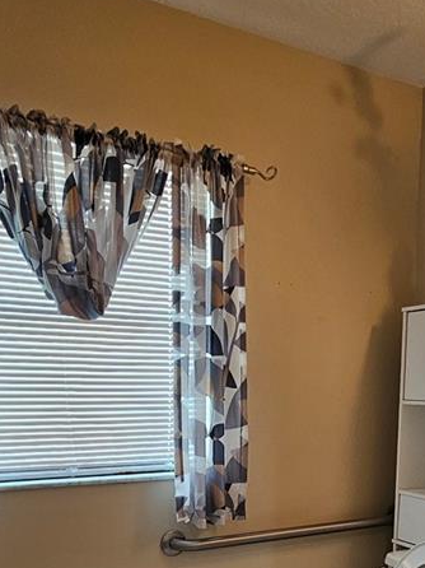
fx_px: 574
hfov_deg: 40.4
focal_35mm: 35
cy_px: 465
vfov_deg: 49.2
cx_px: 262
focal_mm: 2.2
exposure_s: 1/60
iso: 160
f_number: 2.2
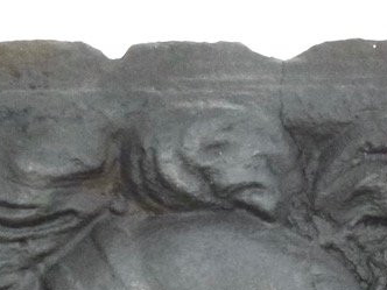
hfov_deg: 7.2
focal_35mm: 275
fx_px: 3074
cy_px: 493
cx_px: 205
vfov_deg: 5.3
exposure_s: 1/80
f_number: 4.7
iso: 400
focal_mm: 13.6
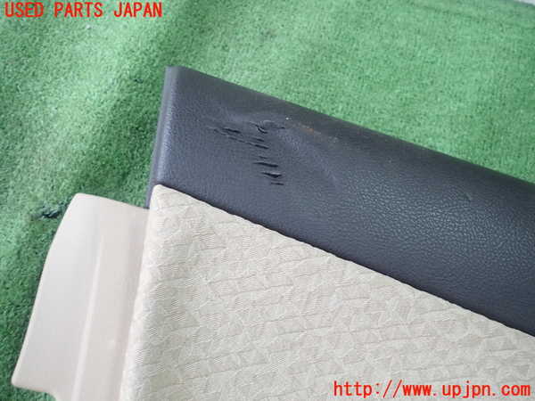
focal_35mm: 25
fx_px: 386
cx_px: 268
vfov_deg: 54.9
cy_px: 200
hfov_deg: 69.4
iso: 160
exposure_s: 1/60
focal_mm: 4.5
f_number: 2
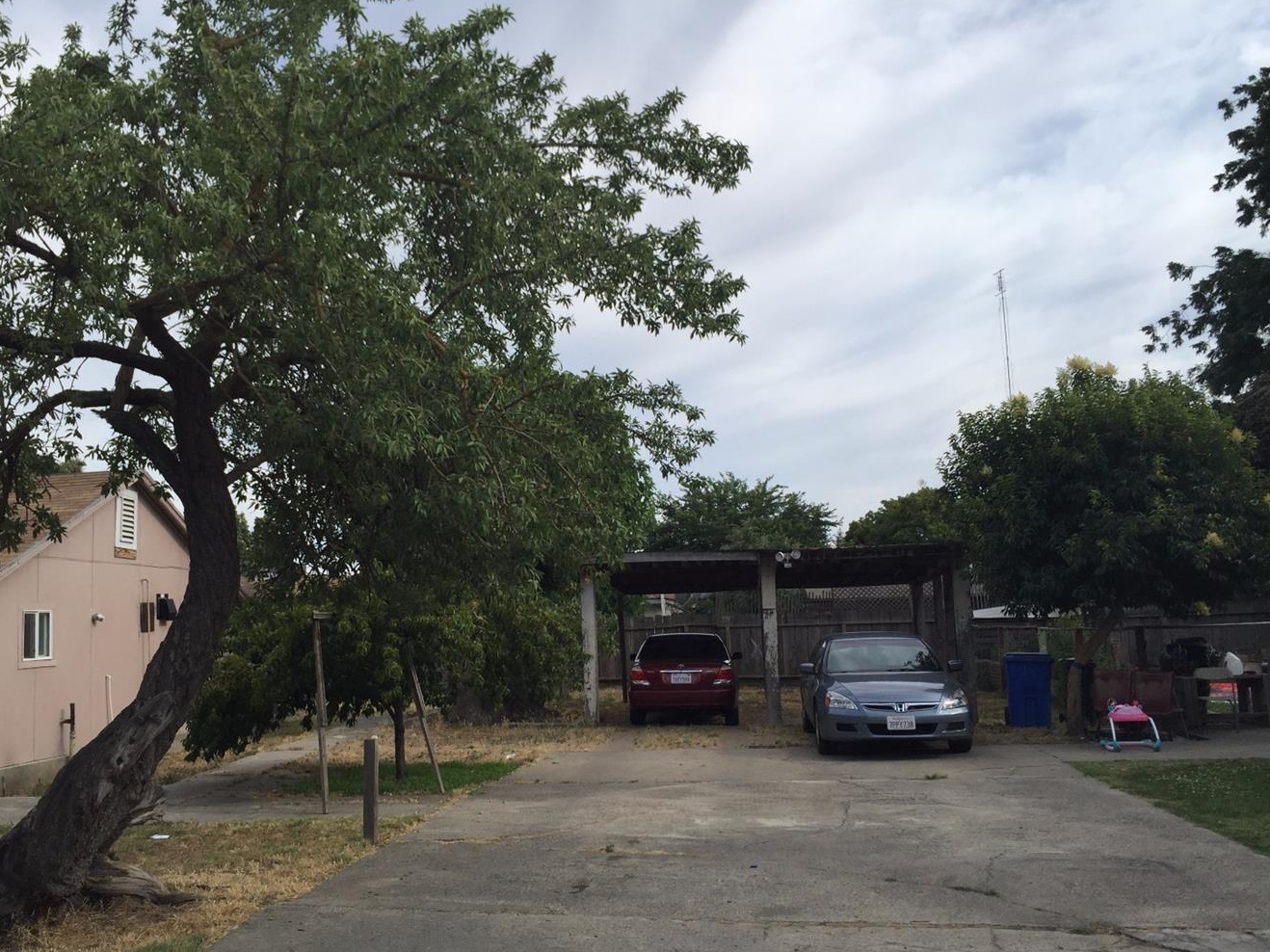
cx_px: 559
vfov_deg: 42.9
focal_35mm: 33
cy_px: 522
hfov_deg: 55.2
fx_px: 1210
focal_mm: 4.15
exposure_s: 1/1799
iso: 32
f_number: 2.2
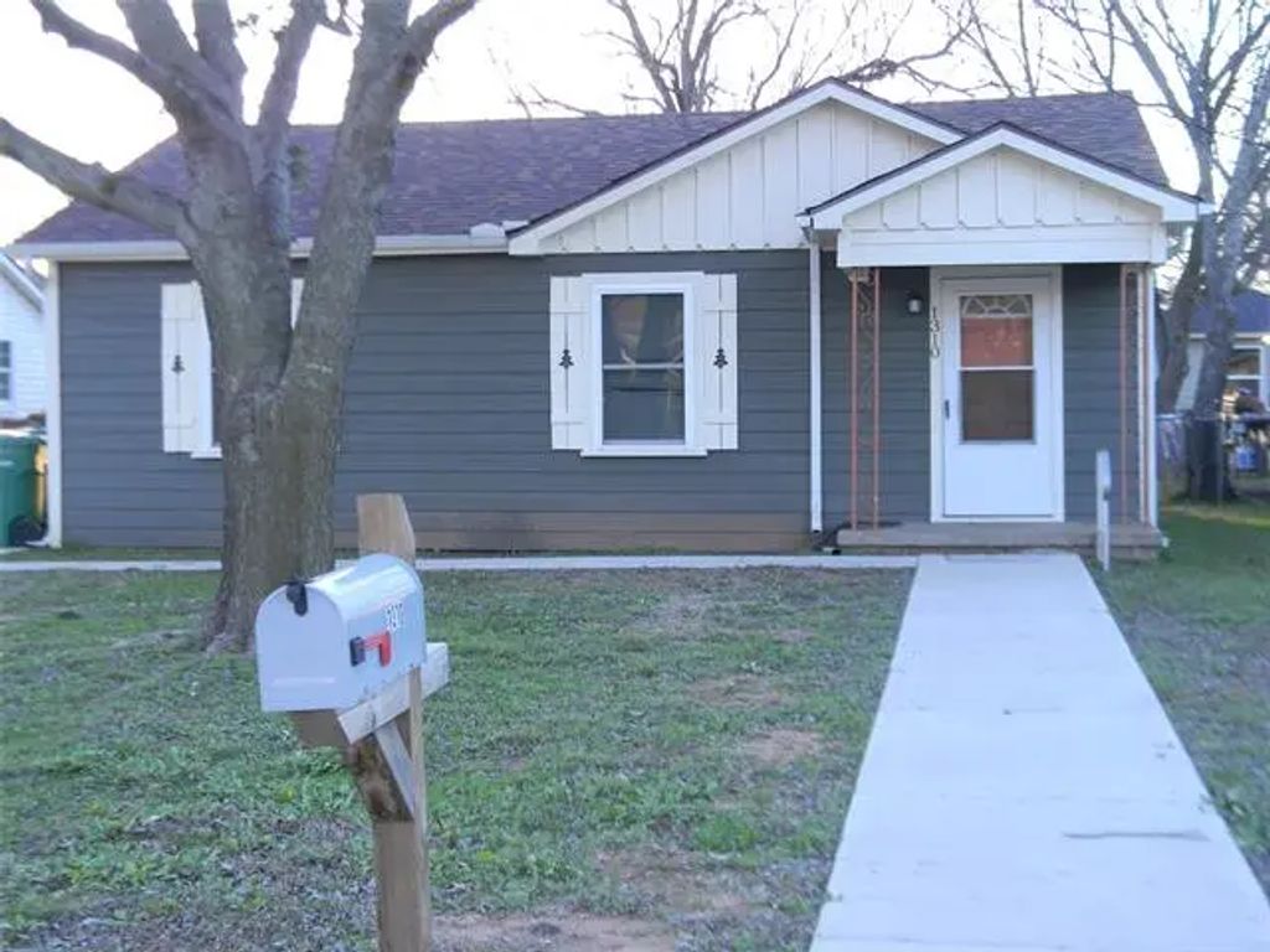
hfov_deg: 40.4
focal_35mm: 47
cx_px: 635
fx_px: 1724
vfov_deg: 30.9
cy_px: 476
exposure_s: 1/44.4
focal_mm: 8.6
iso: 112
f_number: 3.9
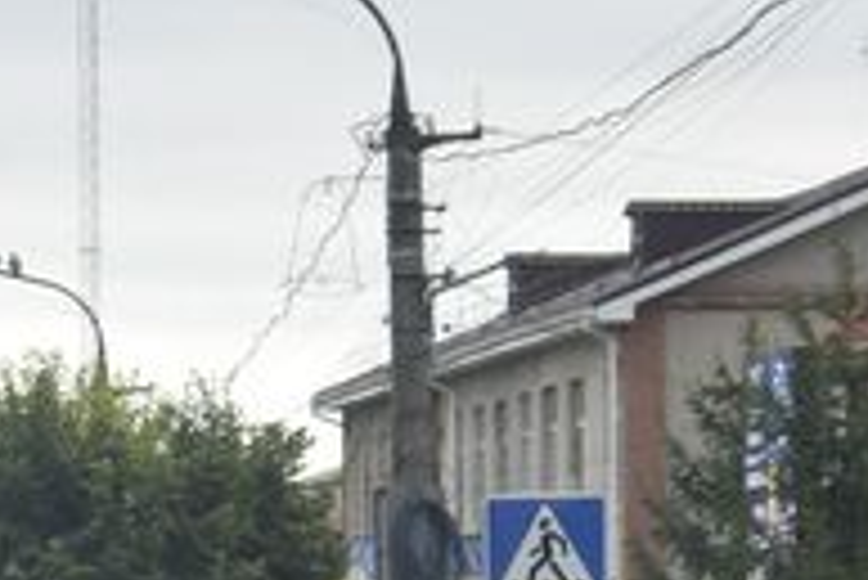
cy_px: 942
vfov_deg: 4.3
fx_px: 7744
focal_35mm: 321
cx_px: -94
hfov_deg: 6.4
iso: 200
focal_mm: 55
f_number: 5.6
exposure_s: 1/200
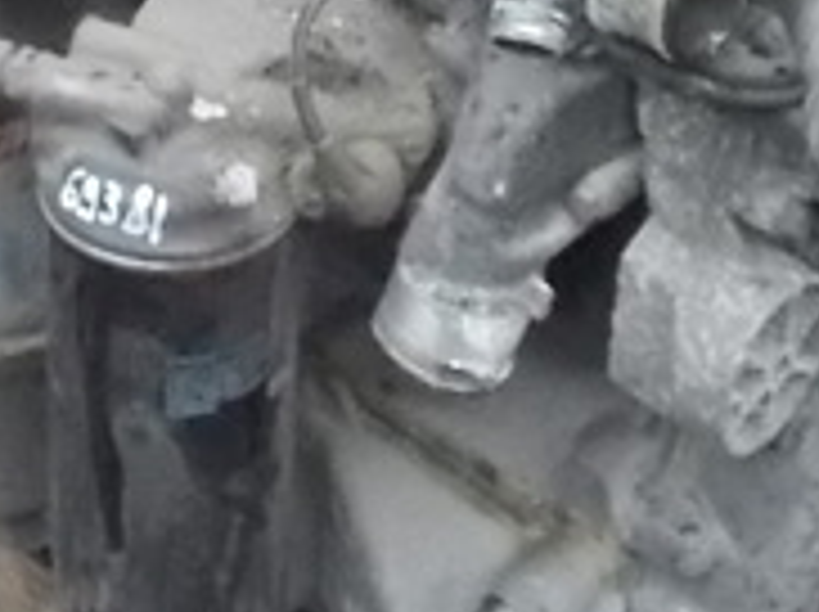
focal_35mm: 102
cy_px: -256
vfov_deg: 13.7
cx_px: 310
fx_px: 2410
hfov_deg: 19.3
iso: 800
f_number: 3.3
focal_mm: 4.1
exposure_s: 1/80
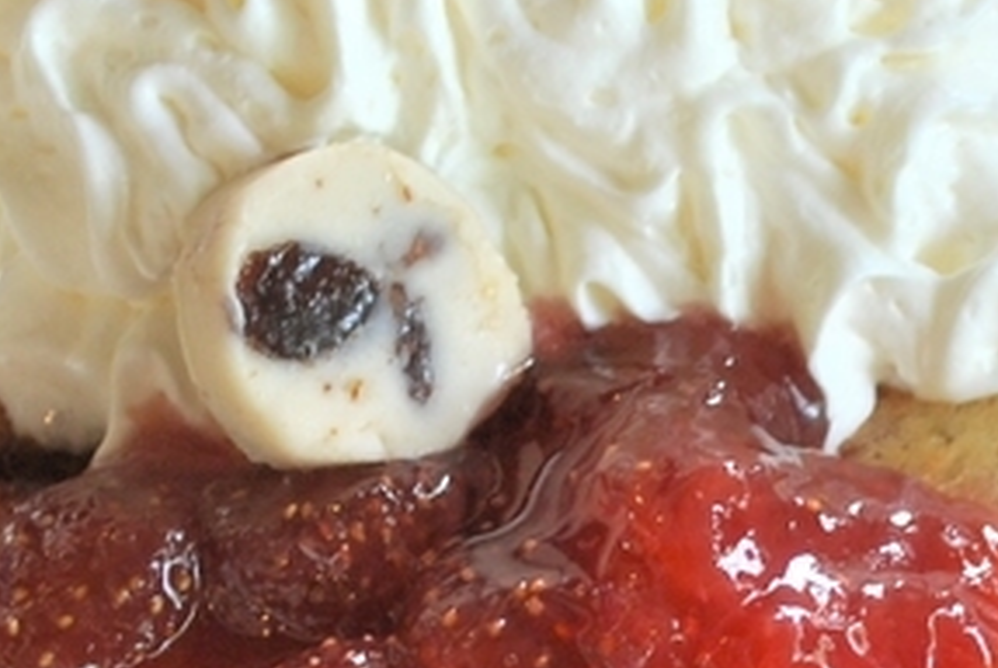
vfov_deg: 7.5
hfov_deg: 11.3
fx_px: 5053
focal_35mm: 182
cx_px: 748
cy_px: 698
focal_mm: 29
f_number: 4.8
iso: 320
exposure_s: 1/30
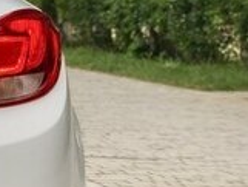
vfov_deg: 7.0
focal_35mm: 213
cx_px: -251
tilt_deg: -1.7
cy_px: 72
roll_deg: -0.8
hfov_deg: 8.8
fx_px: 1527
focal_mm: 6
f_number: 2.4
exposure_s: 1/174
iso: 16
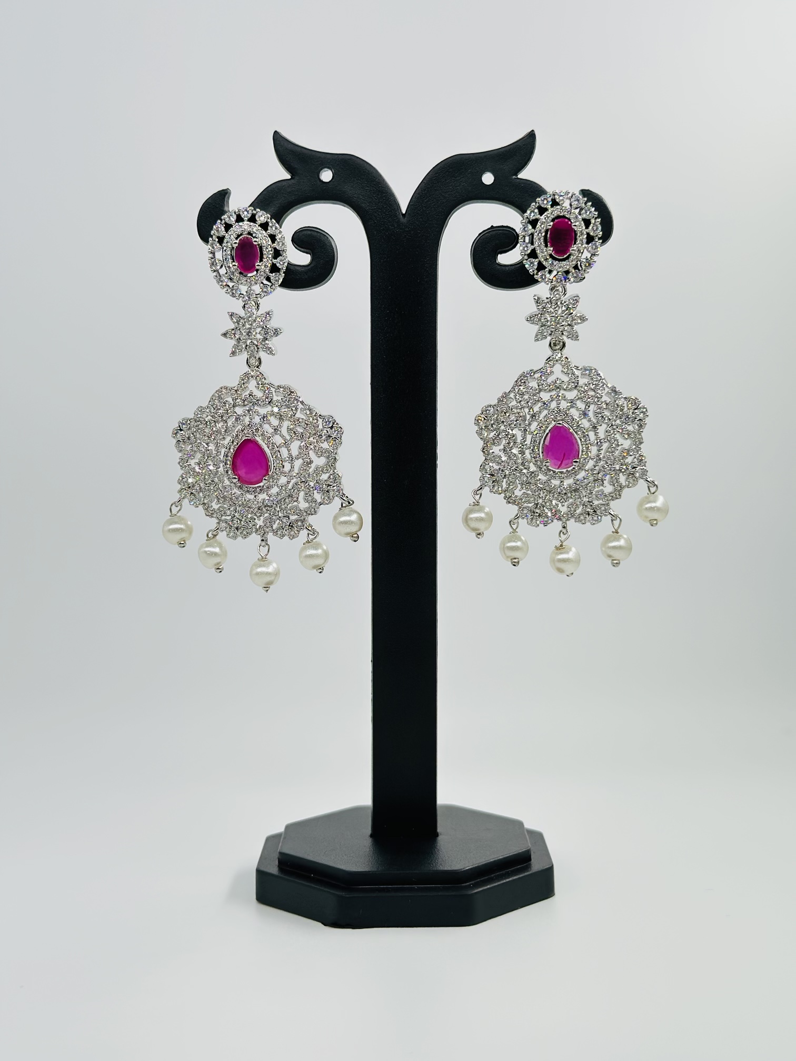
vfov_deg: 39.7
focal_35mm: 48
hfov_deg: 30.3
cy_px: 530
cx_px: 398
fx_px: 1472
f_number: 1.78
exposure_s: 1/1433
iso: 80
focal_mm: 6.86
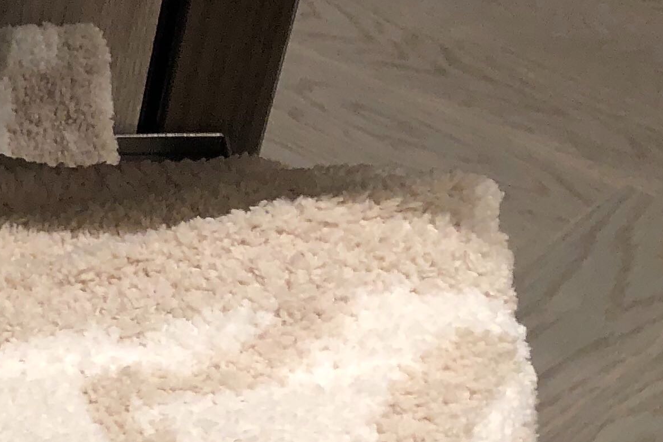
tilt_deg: -51.2
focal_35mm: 100
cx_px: -413
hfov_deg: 17.7
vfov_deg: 12.6
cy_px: 771
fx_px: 1842
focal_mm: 3.99
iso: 64
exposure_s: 1/120
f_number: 1.8
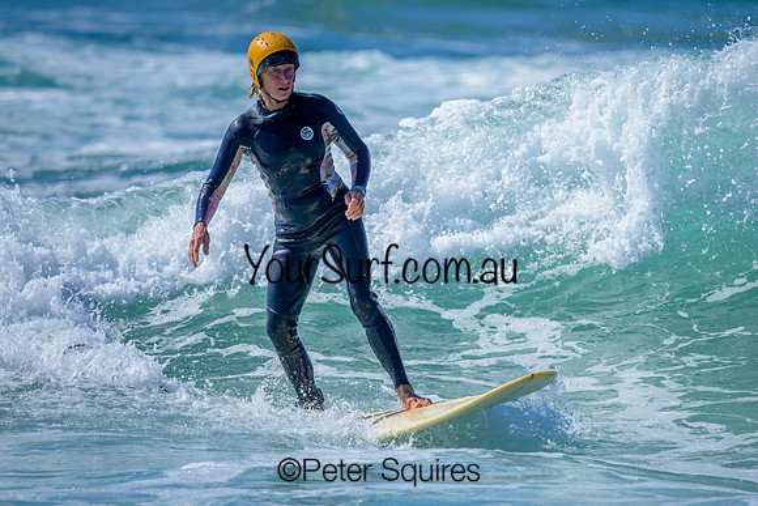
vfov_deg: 1.6
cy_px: 248
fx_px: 18198
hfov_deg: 2.4
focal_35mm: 864
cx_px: 409
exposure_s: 1/2000
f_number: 6.3
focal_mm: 800
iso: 250
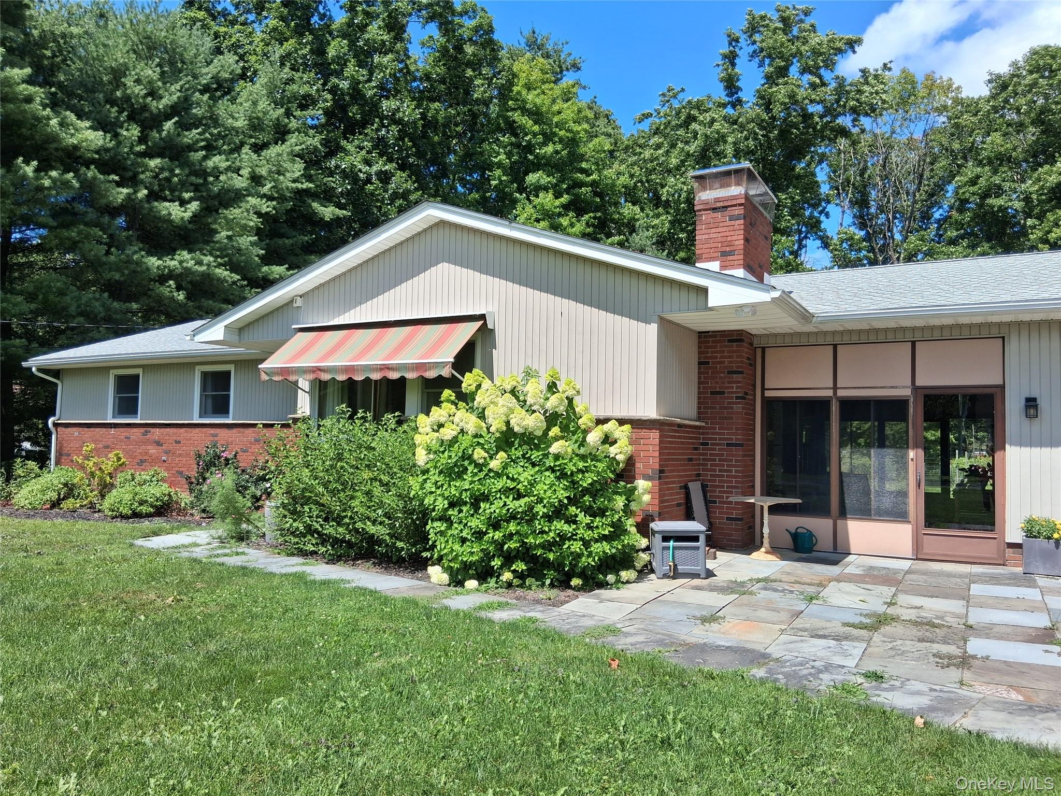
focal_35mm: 26
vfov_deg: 53.1
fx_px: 797
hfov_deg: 67.3
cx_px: 530
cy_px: 398
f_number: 1.8
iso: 25
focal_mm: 3.98
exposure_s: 1/492
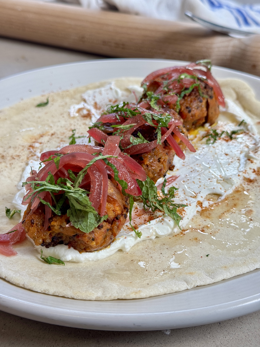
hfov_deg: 30.3
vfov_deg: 39.7
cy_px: 174
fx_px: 481
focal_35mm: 48
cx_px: 130
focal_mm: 6.76
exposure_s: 1/121
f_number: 1.78
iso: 50
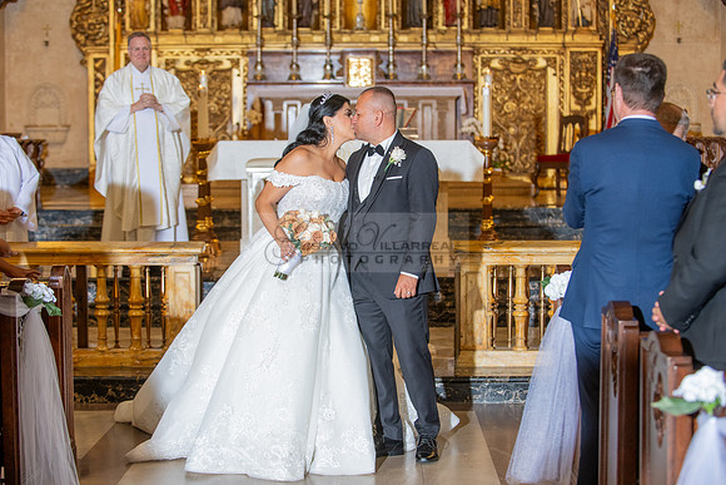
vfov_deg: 18.7
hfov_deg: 27.7
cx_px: 363
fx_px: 1473
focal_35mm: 73
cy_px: 242
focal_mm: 70
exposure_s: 1/160
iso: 1000
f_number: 3.2
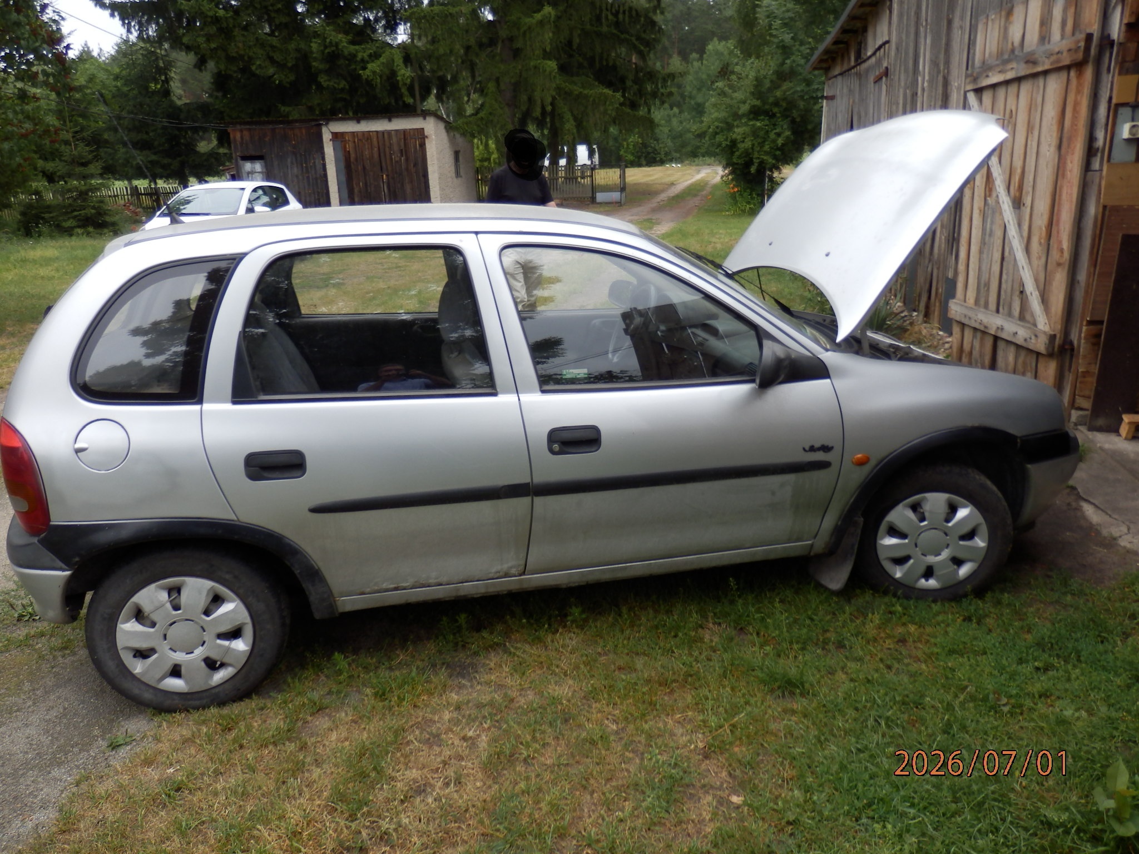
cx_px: 570
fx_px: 823
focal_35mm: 25
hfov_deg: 69.4
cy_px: 427
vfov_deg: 54.9
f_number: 3
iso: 80
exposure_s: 1/200
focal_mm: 4.5
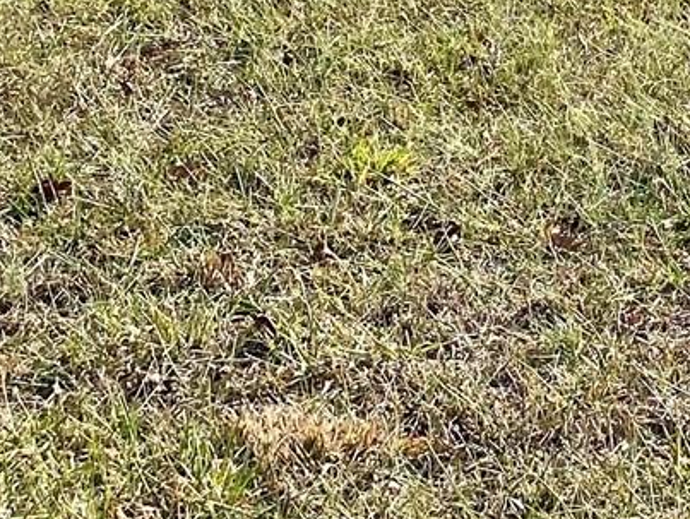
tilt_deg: -1.9
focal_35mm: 132
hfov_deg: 14.5
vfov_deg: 10.3
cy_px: -528
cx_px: 810
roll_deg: -0.5
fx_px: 2634
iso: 32
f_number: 1.8
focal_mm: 4.25
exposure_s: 1/2817
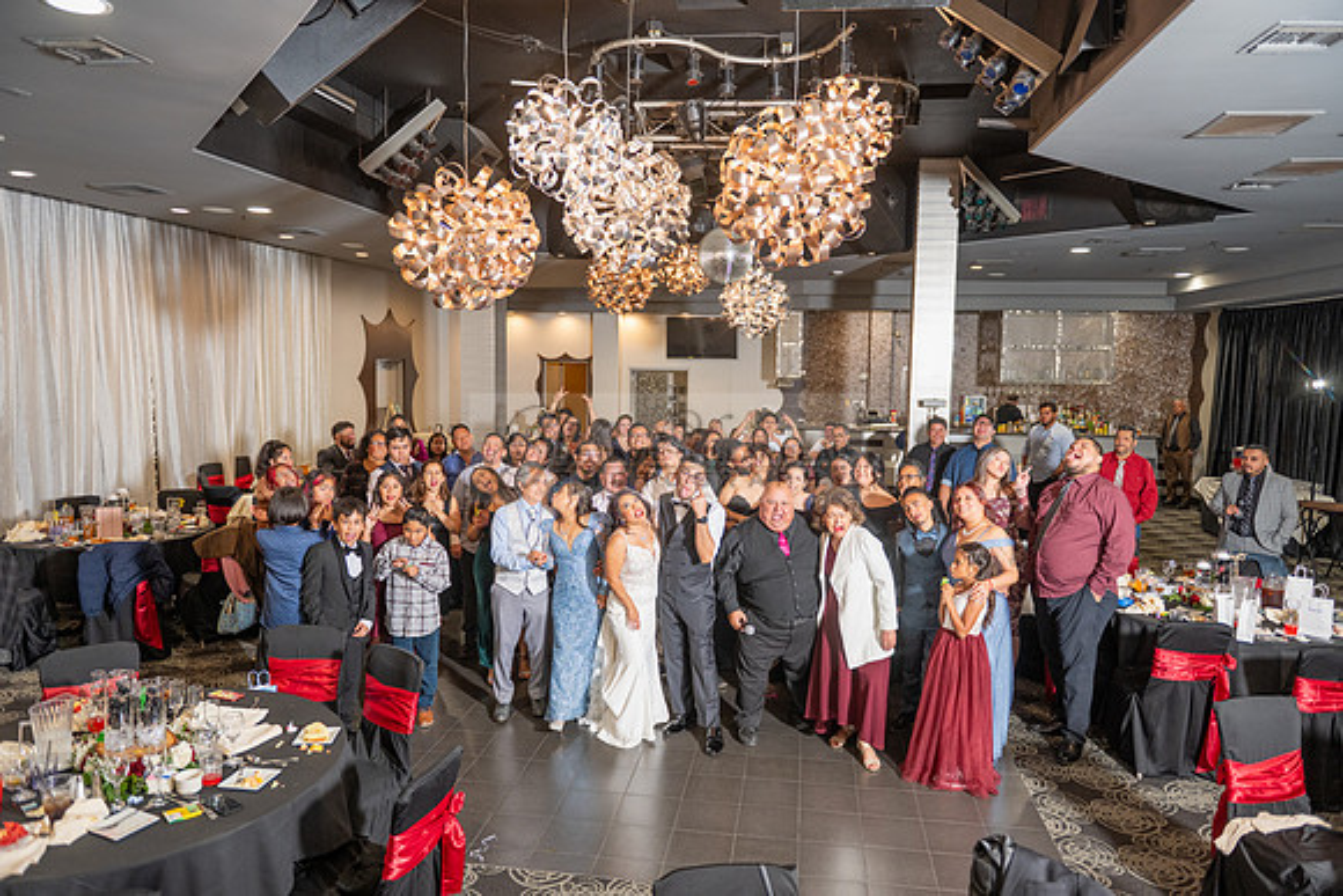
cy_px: 448
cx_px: 672
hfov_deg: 73.7
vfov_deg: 53.2
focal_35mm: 24
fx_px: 896
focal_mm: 24
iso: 800
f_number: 3.2
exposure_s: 1/160
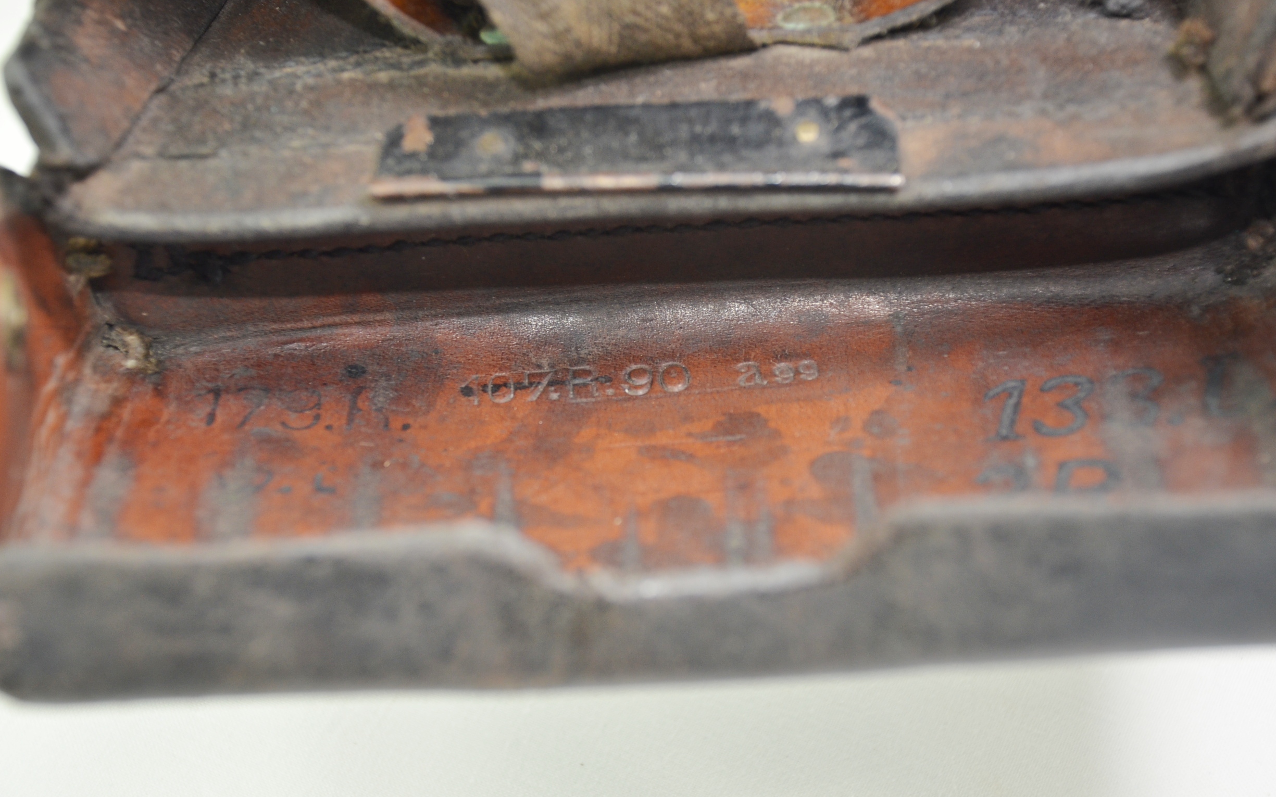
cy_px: 395
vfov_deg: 14.7
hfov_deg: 23.3
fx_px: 3095
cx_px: 637
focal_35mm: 89
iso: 400
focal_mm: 58
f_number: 5
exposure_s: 1/80
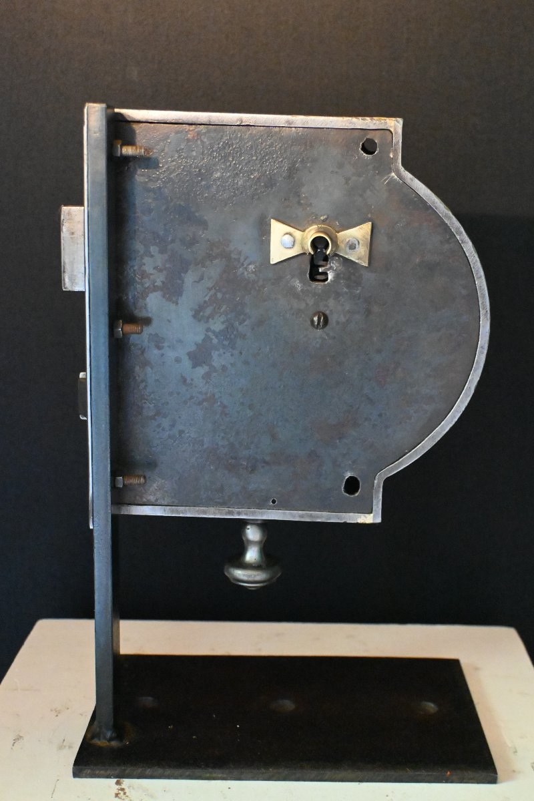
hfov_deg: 27.3
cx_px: 267
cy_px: 400
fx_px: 1101
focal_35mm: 50
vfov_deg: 40.0
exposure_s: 1/40
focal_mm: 33
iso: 12800
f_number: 5
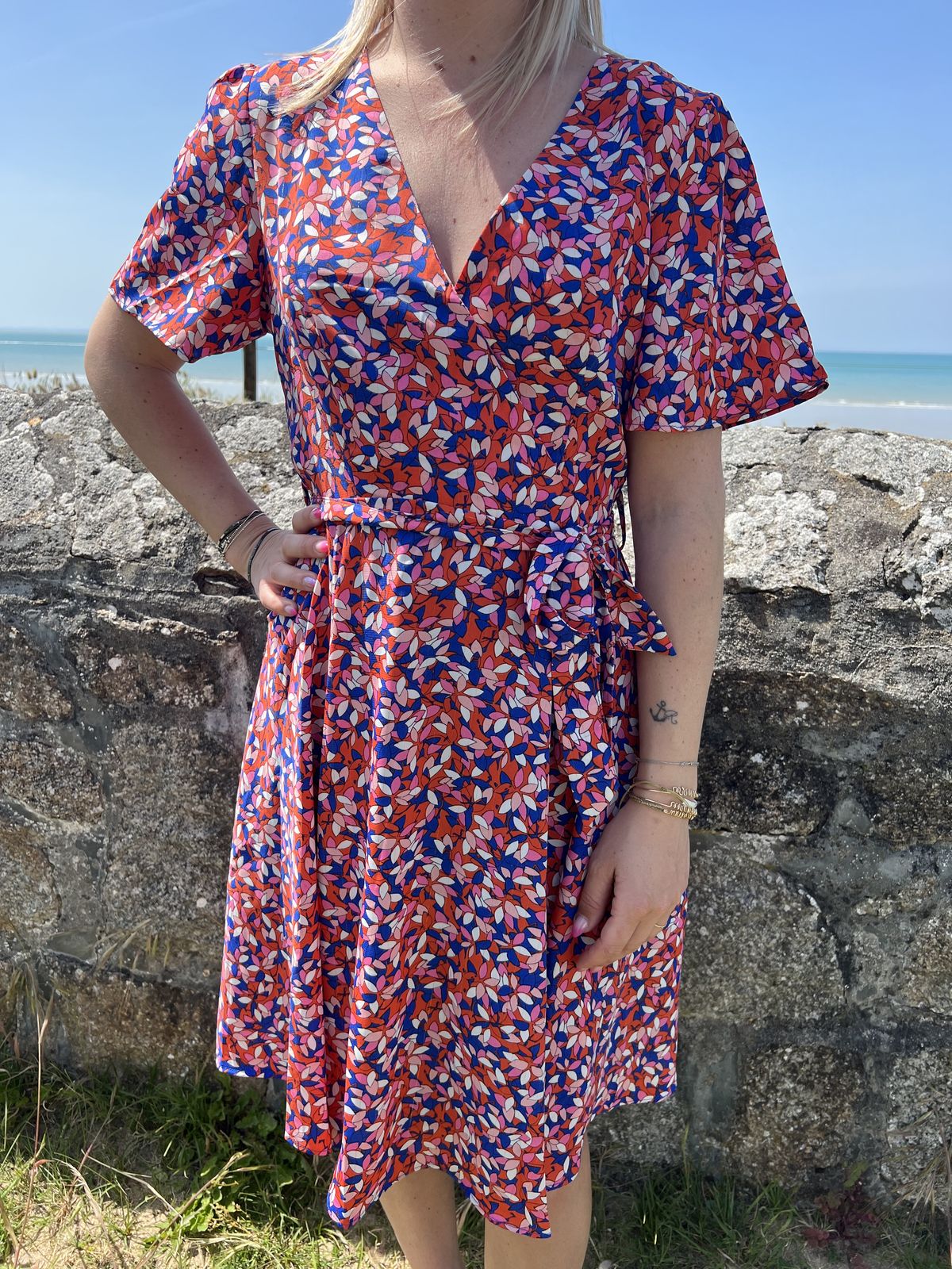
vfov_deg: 67.3
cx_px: 476
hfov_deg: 53.1
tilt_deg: -16.9
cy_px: 634
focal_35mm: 26
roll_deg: -0.8
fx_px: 953
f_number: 1.5
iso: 50
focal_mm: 5.7
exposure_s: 1/2045
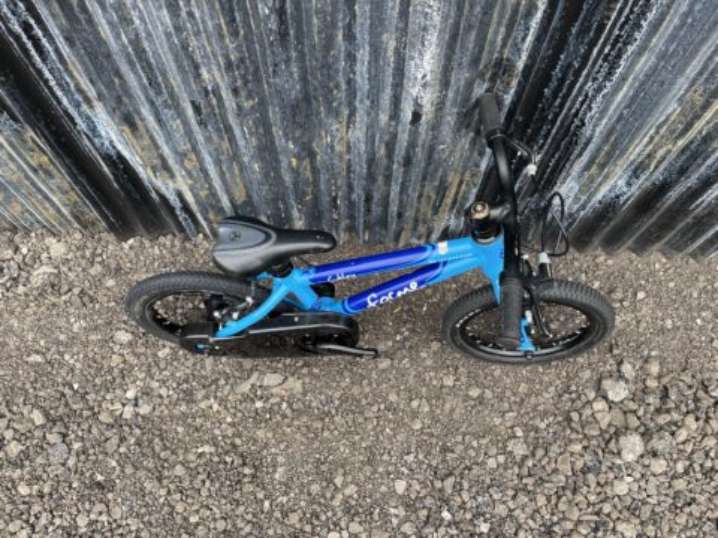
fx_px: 539
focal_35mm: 26
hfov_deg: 67.3
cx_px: 359
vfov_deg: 53.1
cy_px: 269
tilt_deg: -64.9
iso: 32
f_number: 1.6
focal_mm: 4.2
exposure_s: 1/222
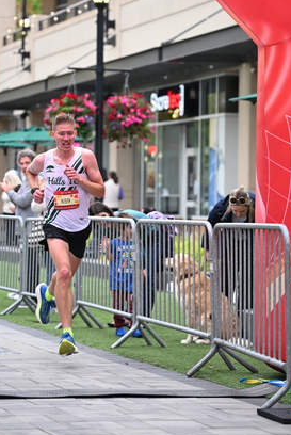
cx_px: 124
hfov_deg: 10.1
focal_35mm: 136
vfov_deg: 15.0
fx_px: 1645
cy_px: 154
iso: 1600
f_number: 2.8
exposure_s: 1/800
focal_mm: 101
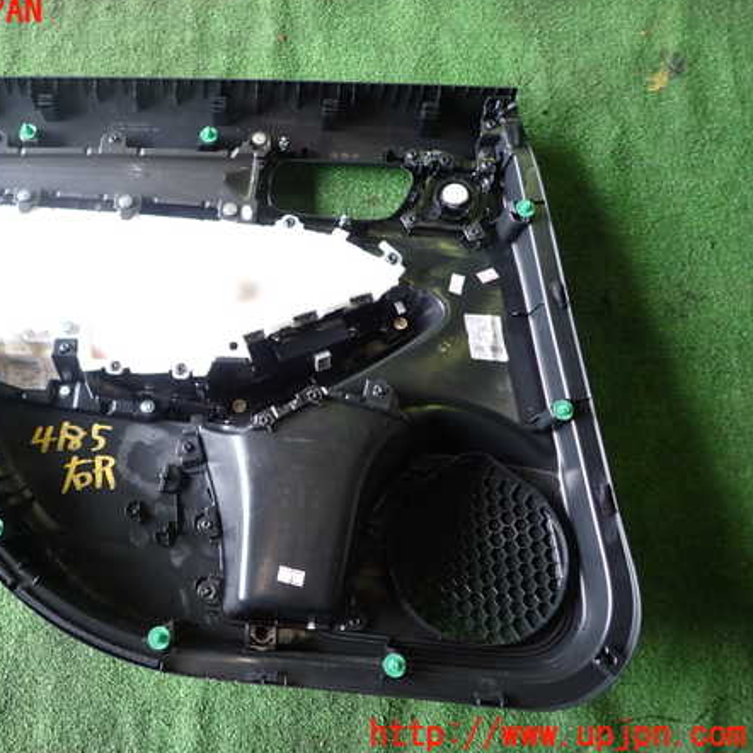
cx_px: 244
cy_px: 373
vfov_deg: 54.0
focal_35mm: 30
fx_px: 738
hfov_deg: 52.9
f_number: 2
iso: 200
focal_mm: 4.5
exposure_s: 1/30
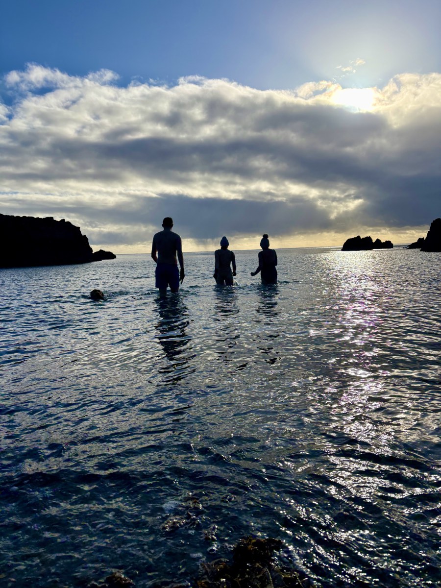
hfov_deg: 53.1
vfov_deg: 67.3
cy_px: 294
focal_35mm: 26
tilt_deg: -5.3
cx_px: 220
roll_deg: +1.0
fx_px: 442
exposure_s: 1/10101
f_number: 1.6
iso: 64
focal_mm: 5.96
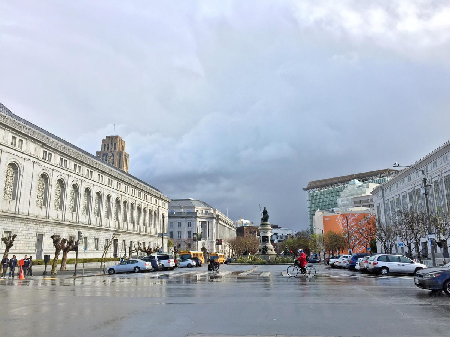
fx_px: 377
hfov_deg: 61.7
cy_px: 168
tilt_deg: +12.3
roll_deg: -0.5
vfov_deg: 48.2
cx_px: 225
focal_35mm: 29
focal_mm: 4.15
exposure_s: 1/1099
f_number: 2.2
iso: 32
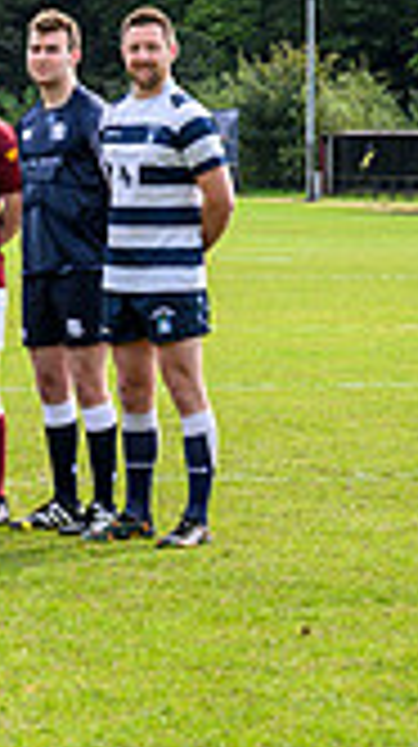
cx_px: -670
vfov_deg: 8.4
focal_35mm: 257
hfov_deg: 4.6
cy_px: 173
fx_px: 5080
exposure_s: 1/200
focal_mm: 70
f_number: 8
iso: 160
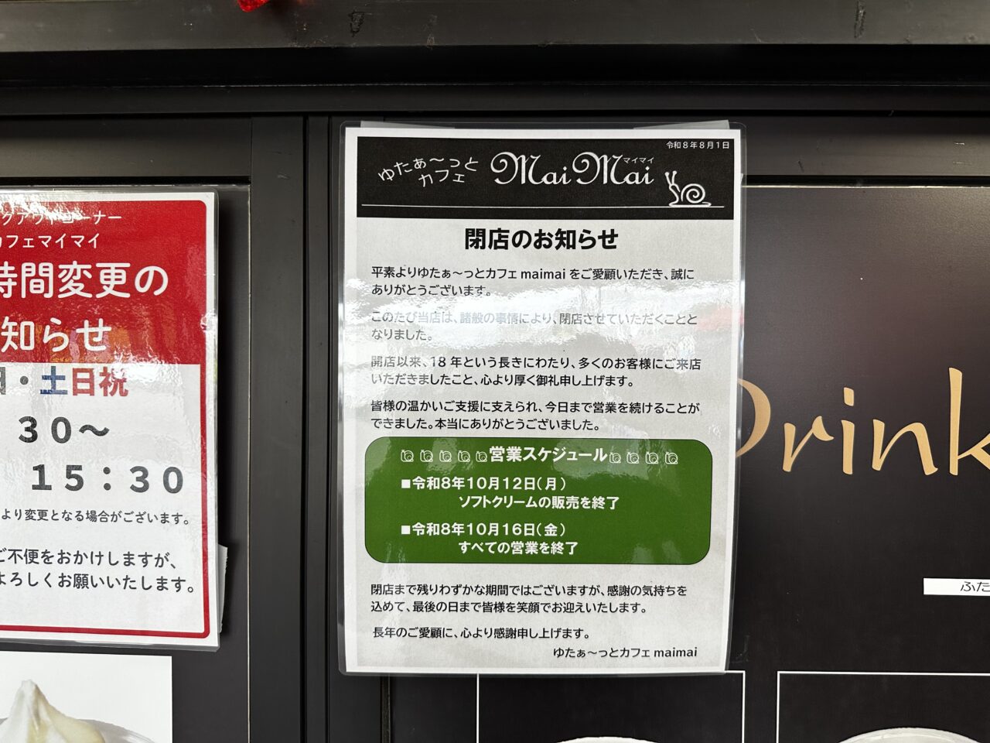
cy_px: 372
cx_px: 495
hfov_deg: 71.6
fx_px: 686
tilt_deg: -0.1
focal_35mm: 24
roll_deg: -0.2
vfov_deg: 56.8
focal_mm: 6.86
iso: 160
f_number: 1.78
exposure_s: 1/120
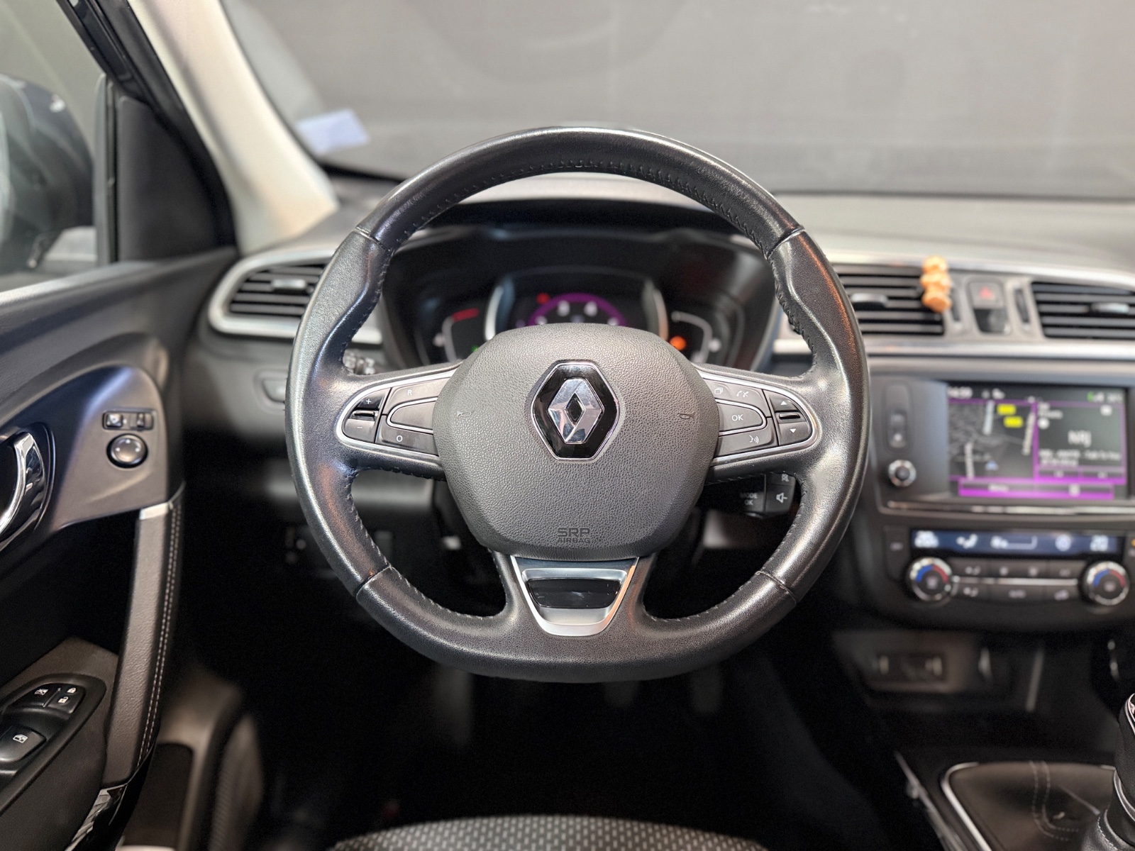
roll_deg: -1.1
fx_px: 787
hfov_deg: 71.6
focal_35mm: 24
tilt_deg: -18.3
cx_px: 568
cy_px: 426
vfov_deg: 56.8
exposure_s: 1/33
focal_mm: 6.76
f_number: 1.78
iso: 640
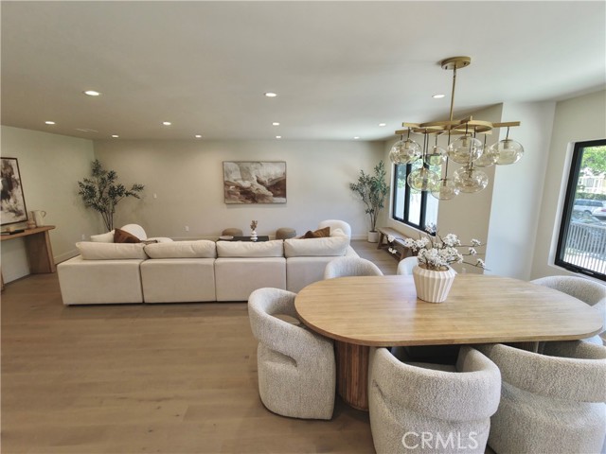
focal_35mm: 16
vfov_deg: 78.1
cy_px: 227
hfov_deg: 94.5
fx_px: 280
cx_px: 303
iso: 200
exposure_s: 1/50
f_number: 2.2
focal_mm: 3.05
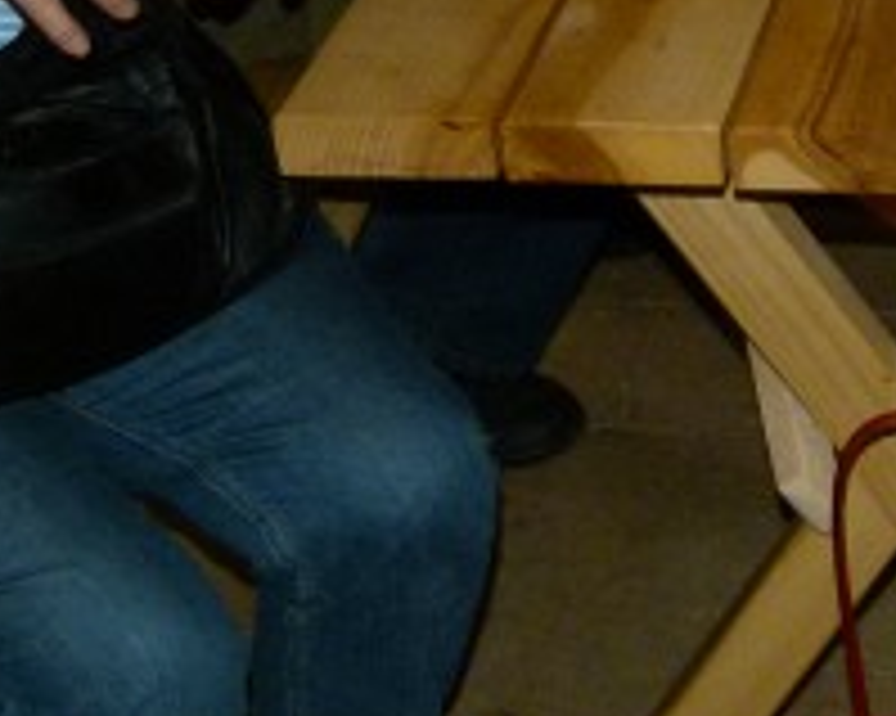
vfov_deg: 15.2
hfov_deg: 18.0
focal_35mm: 98
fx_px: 2598
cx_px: 1225
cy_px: -104
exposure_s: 1/60
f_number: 2.8
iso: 200
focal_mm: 4.5
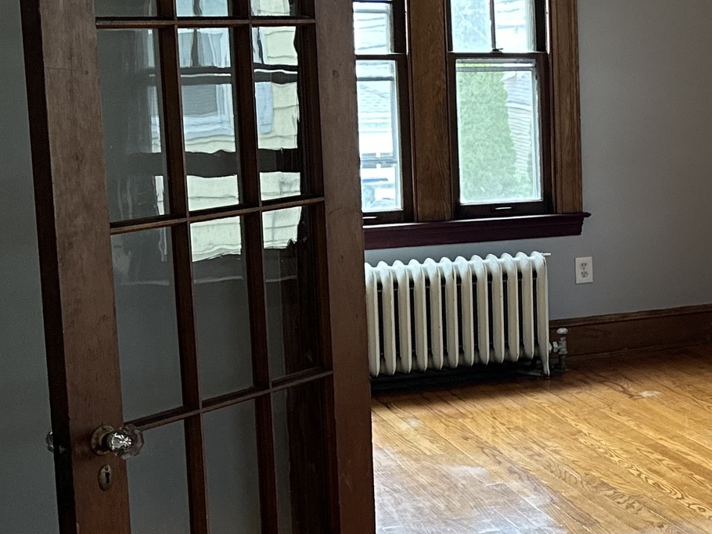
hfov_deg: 19.8
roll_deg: -0.4
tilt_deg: -5.7
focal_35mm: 81
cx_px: 1158
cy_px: 177
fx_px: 1666
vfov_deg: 18.2
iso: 160
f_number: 1.78
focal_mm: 6.86
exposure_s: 1/120
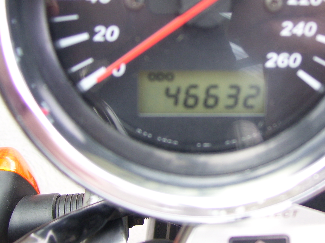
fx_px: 545
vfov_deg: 25.1
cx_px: 218
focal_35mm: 58
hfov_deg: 32.9
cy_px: 78
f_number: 2.7
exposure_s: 1/90
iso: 80
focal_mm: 6
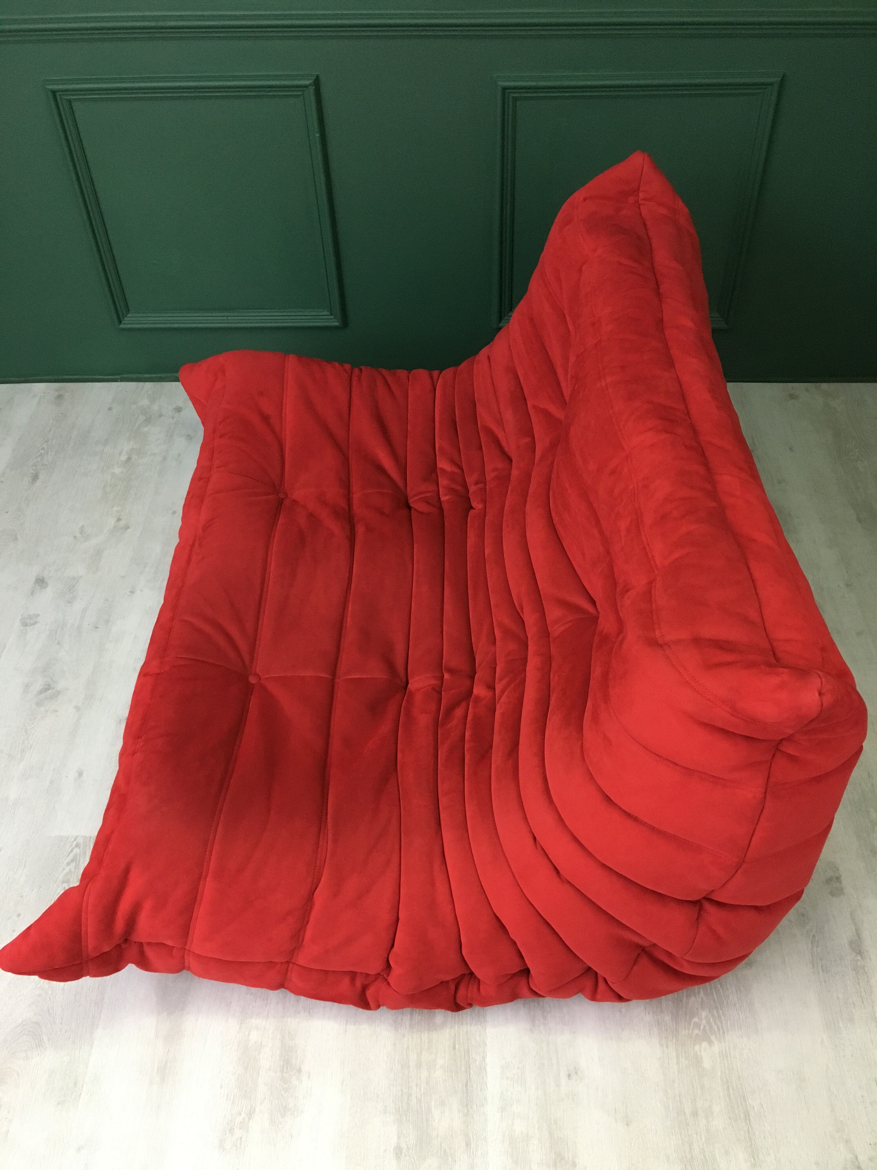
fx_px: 980
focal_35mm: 29
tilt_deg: -45.4
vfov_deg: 61.7
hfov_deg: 48.2
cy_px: 585
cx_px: 438
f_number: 2.2
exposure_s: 1/17
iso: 200
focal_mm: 4.15
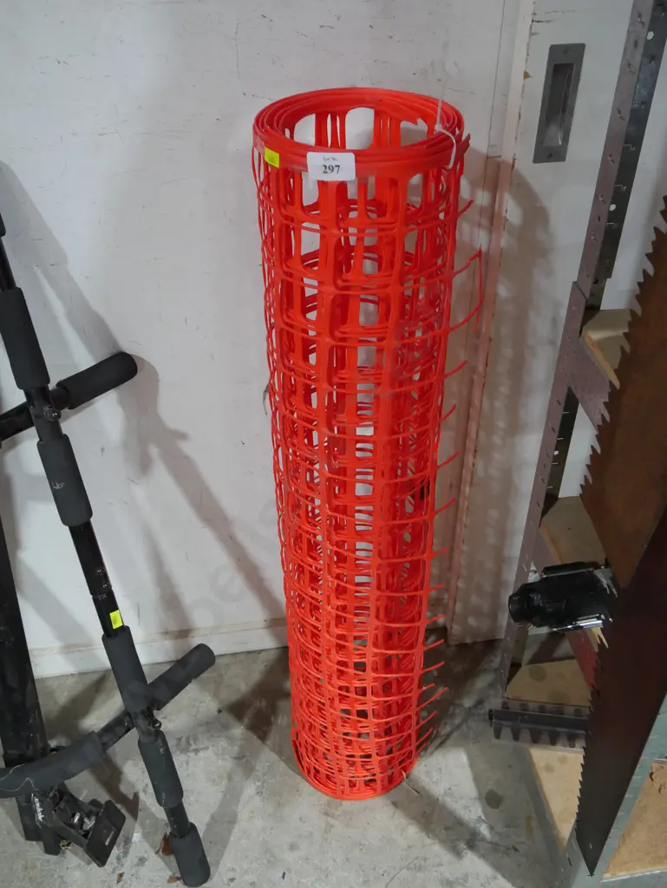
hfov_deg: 41.8
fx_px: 873
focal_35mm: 34
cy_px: 444
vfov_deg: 53.9
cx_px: 334
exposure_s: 1/60
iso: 1000
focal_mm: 17
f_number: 4
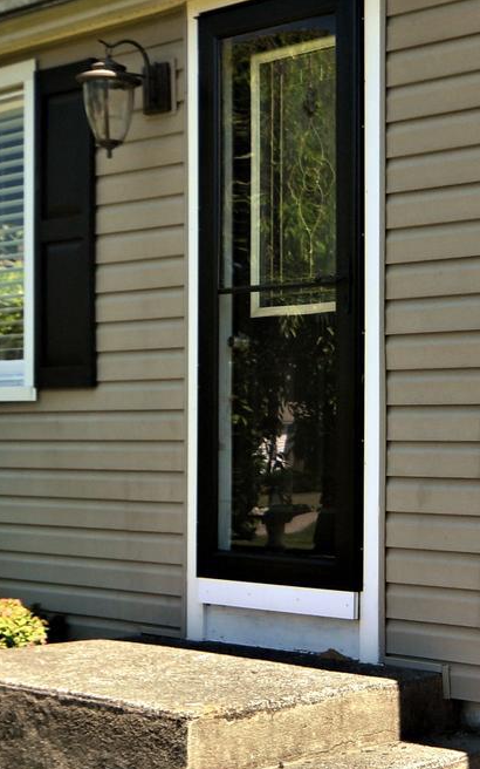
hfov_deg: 17.7
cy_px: 422
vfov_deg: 29.4
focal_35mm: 70
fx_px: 1465
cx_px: 573
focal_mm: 15
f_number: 4.5
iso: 250
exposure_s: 1/1250
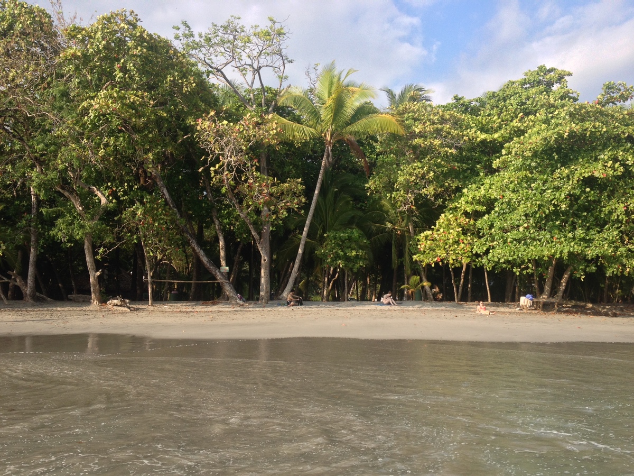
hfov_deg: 52.6
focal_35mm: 35
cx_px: 317
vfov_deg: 40.7
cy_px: 238
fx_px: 641
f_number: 2.4
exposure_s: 1/863
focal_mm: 4.28
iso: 50
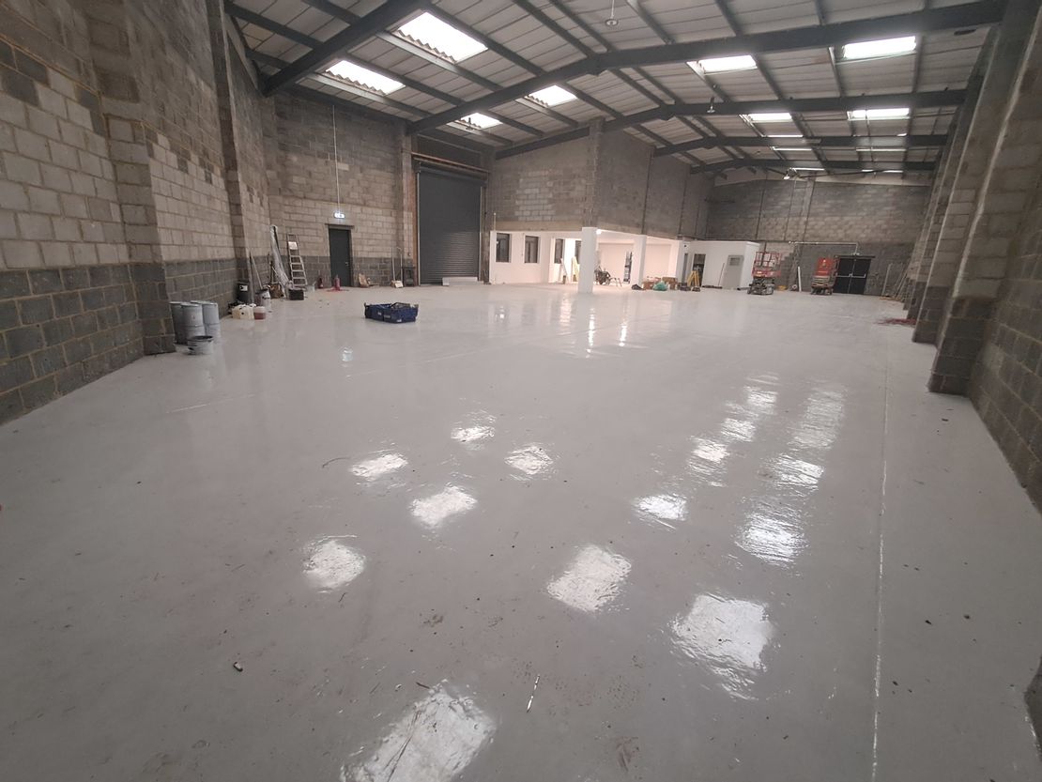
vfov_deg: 78.1
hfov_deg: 94.5
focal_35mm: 16
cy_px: 391
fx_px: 482
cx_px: 521
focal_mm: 1.64
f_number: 2.2
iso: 250
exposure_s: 1/33
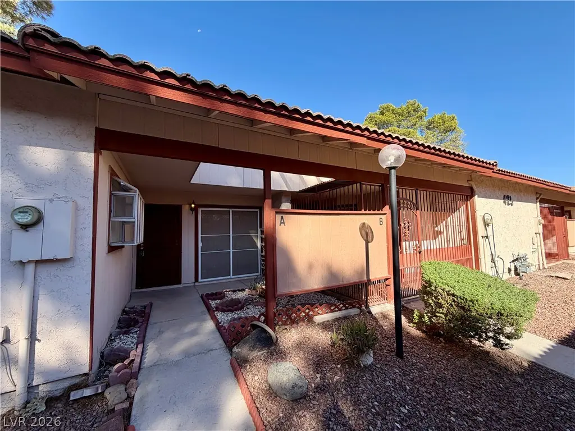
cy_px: 216
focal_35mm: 14
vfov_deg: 85.7
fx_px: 233
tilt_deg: +4.1
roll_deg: +1.9
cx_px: 288
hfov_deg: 102.1
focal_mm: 2.22
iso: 40
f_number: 2.2
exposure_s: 1/540
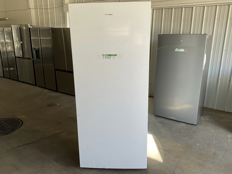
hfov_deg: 61.7
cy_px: 87
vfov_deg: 48.2
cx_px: 116
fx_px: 194
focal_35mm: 29
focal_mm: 3
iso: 25
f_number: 1.8
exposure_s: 1/120
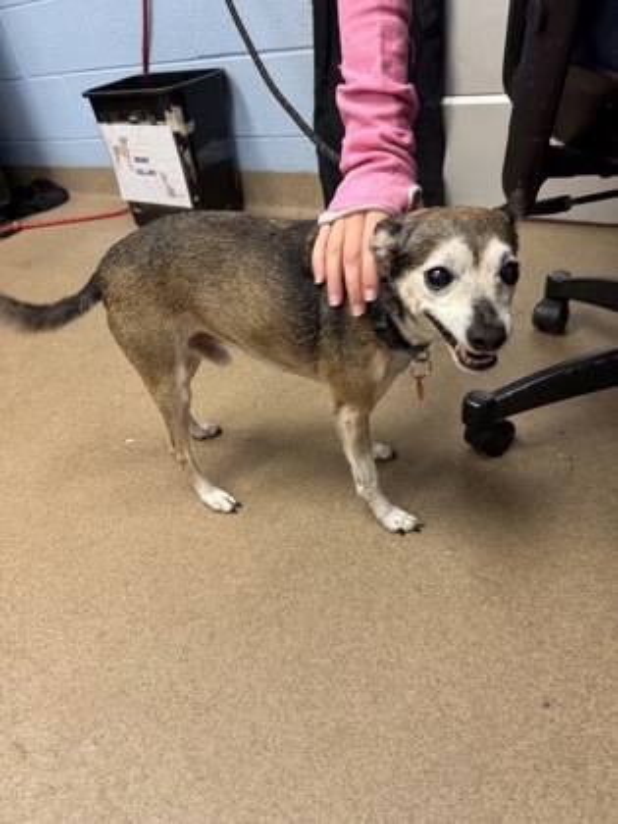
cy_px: 412
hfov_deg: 56.8
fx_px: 571
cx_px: 309
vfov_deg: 71.6
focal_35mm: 24
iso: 160
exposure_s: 1/64
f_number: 1.78
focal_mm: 6.76
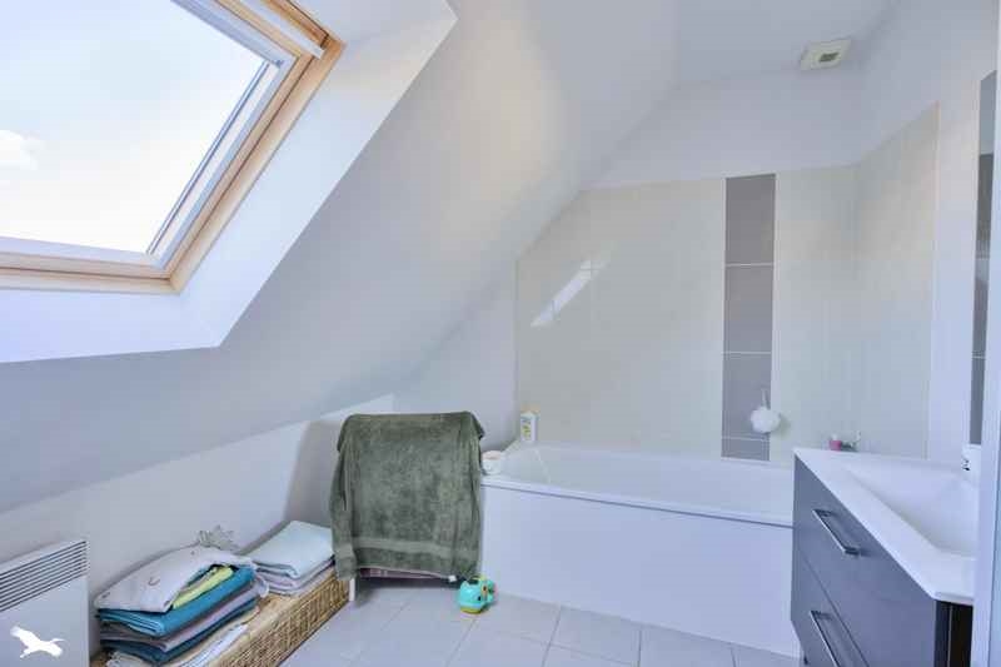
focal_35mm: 16
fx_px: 445
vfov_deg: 73.7
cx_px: 500
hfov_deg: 96.7
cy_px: 334
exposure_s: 1/80
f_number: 8
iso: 800
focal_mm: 16
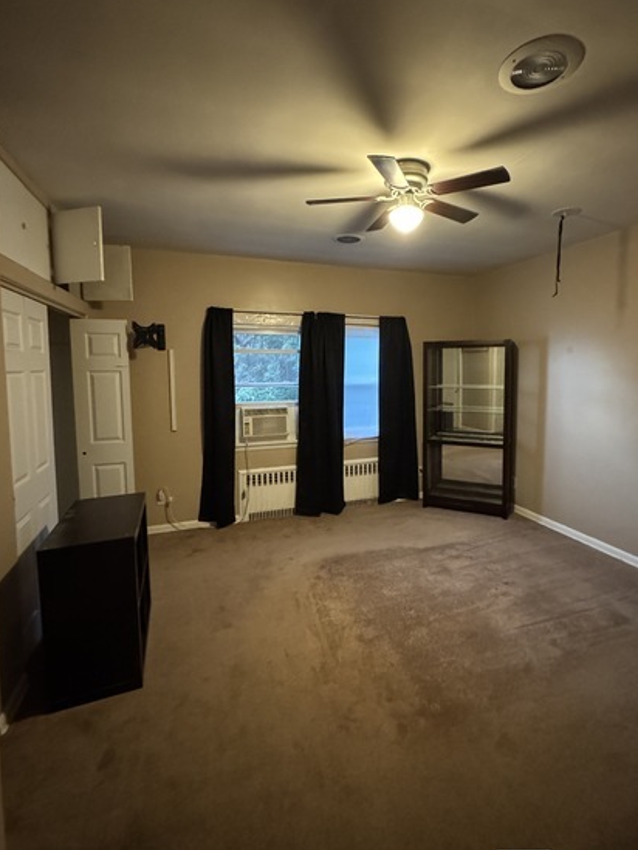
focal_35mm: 17
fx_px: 418
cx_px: 356
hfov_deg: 74.5
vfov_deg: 90.9
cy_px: 396
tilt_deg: -4.9
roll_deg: -0.1
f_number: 2.2
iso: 1600
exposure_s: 1/40
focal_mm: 2.22
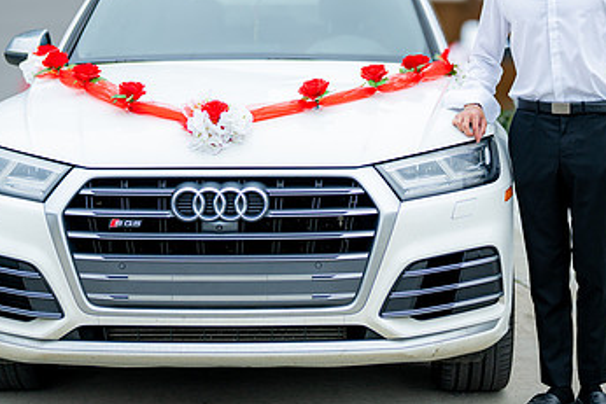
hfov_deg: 23.6
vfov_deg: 15.9
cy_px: 120
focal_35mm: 86
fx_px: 1448
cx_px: 342
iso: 100
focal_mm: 50
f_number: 1.4
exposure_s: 1/1600
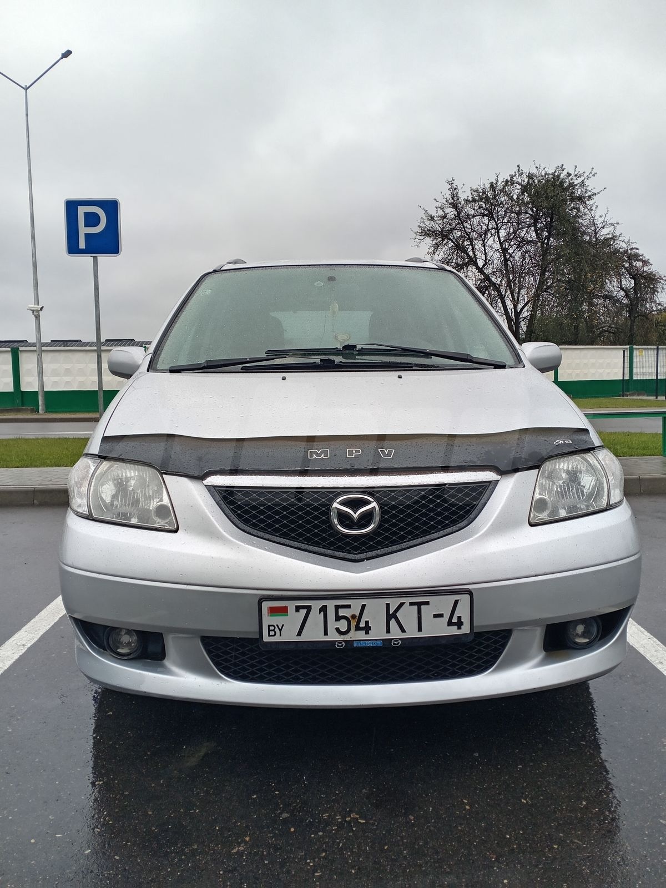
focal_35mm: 27
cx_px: 333
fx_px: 693
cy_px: 444
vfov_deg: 65.3
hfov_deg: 51.4
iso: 100
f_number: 1.8
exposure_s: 1/100
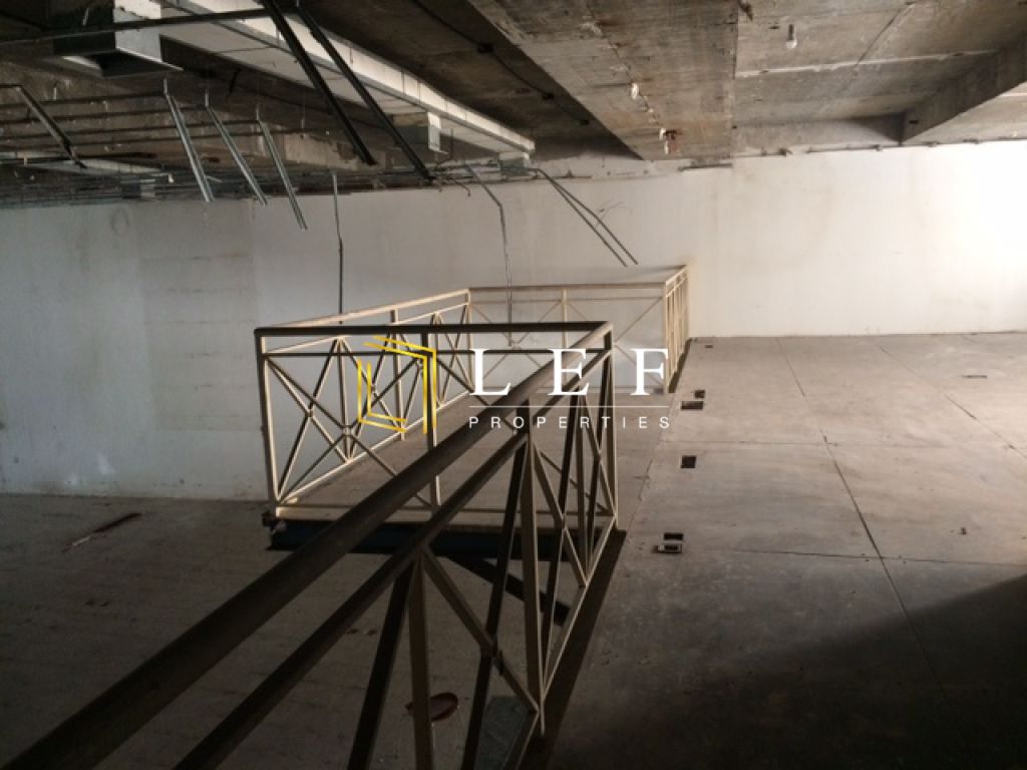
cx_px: 514
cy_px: 385
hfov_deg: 61.7
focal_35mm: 29
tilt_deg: -10.6
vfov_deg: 48.2
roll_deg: +1.9
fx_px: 860
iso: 125
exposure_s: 1/30
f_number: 2.2
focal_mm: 4.15
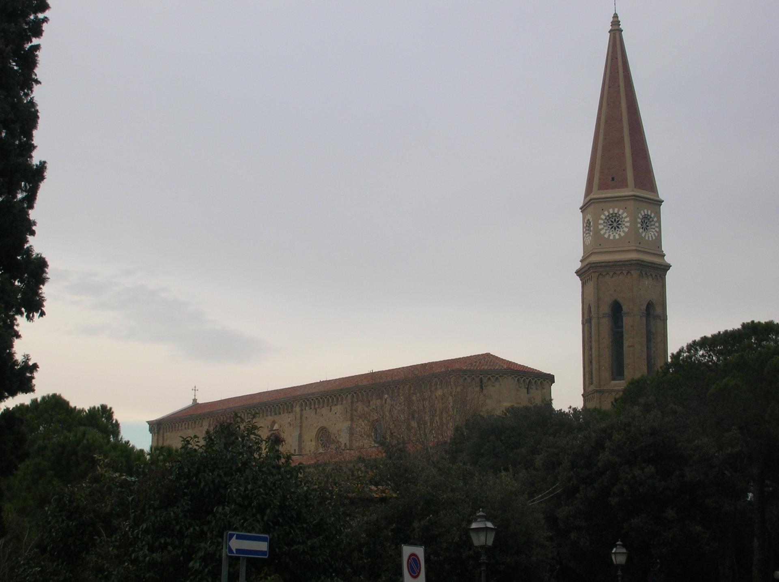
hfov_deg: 30.8
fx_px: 1416
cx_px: 390
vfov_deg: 23.2
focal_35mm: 63
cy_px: 291
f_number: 6.1
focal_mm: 10.4
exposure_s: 1/71.7
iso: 50
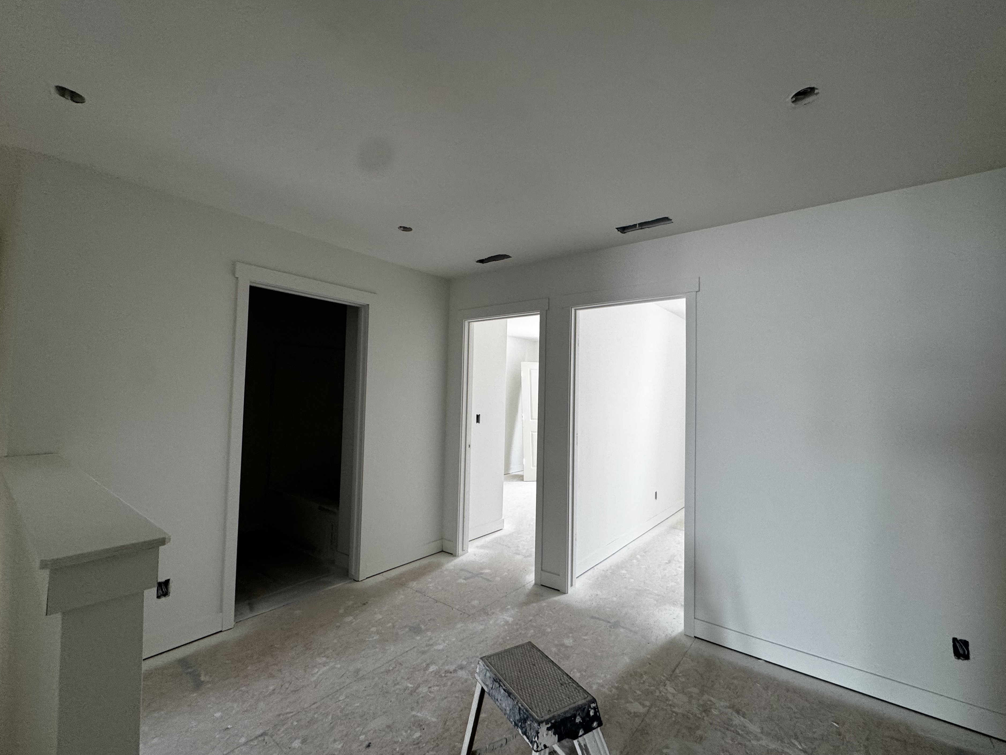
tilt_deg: +1.9
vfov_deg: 81.7
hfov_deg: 98.1
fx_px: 436
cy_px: 380
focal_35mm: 15
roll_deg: -1.6
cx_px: 522
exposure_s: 1/99
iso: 160
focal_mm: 2.22
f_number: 2.2
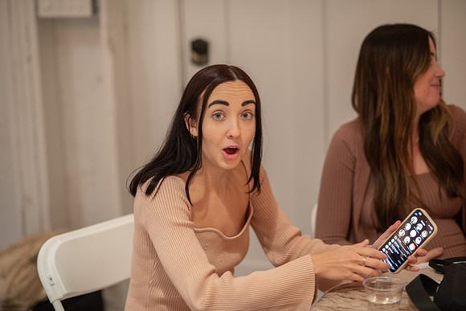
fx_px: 1100
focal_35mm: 85
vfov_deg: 16.1
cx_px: 233
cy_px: 156
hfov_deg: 23.9
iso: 2500
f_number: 2.2
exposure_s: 1/60
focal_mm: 85
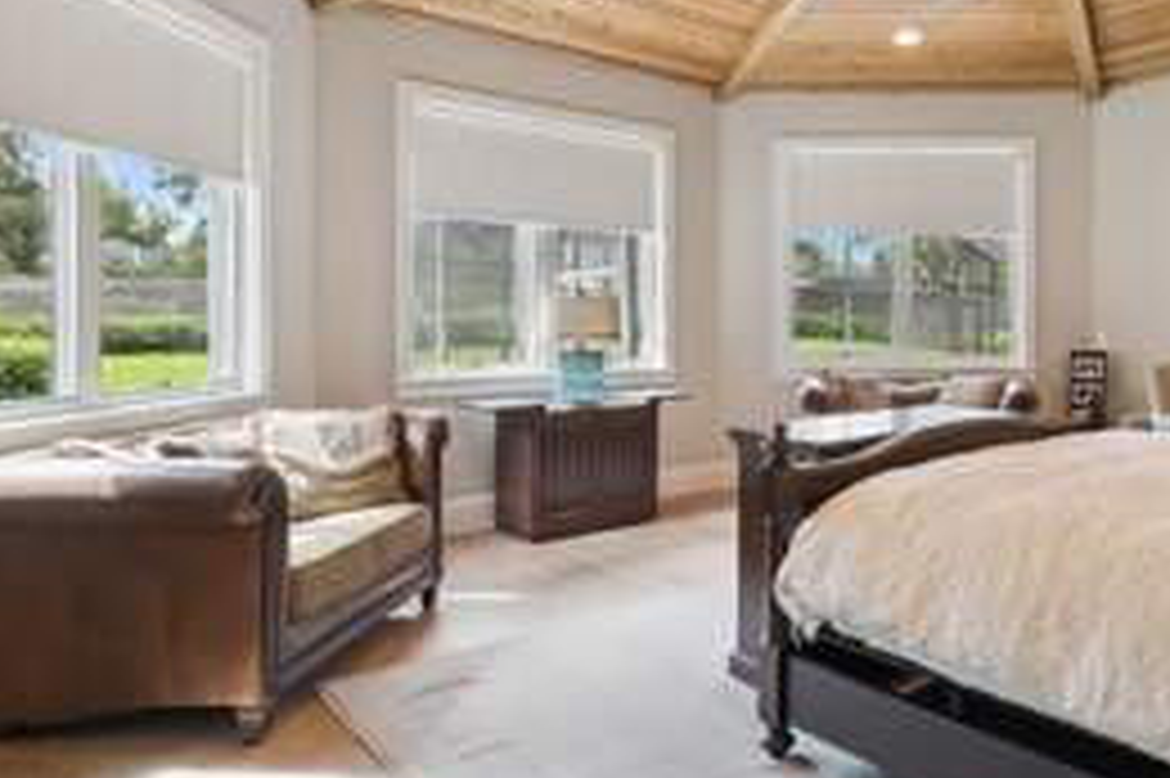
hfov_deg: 71.5
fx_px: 779
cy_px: 331
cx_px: 783
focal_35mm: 24
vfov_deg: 52.9
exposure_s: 1/25
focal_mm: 9
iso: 500
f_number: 10
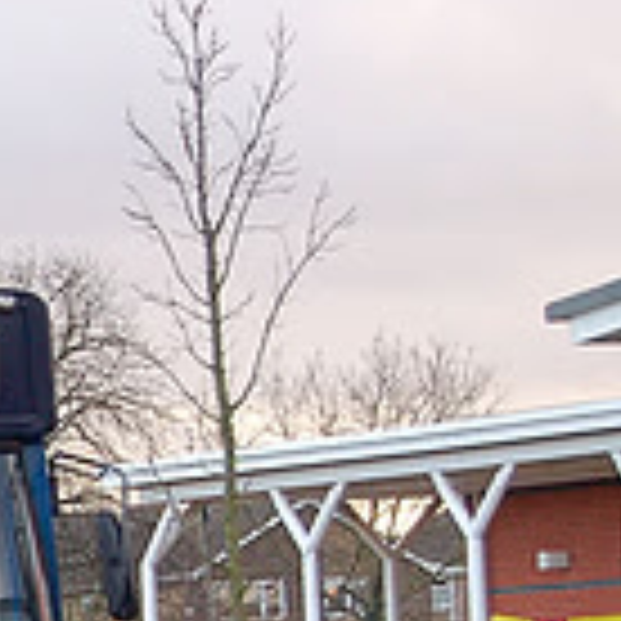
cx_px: -662
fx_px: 5196
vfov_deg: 6.8
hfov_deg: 6.6
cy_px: 740
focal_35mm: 256
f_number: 5.6
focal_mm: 48
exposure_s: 1/250
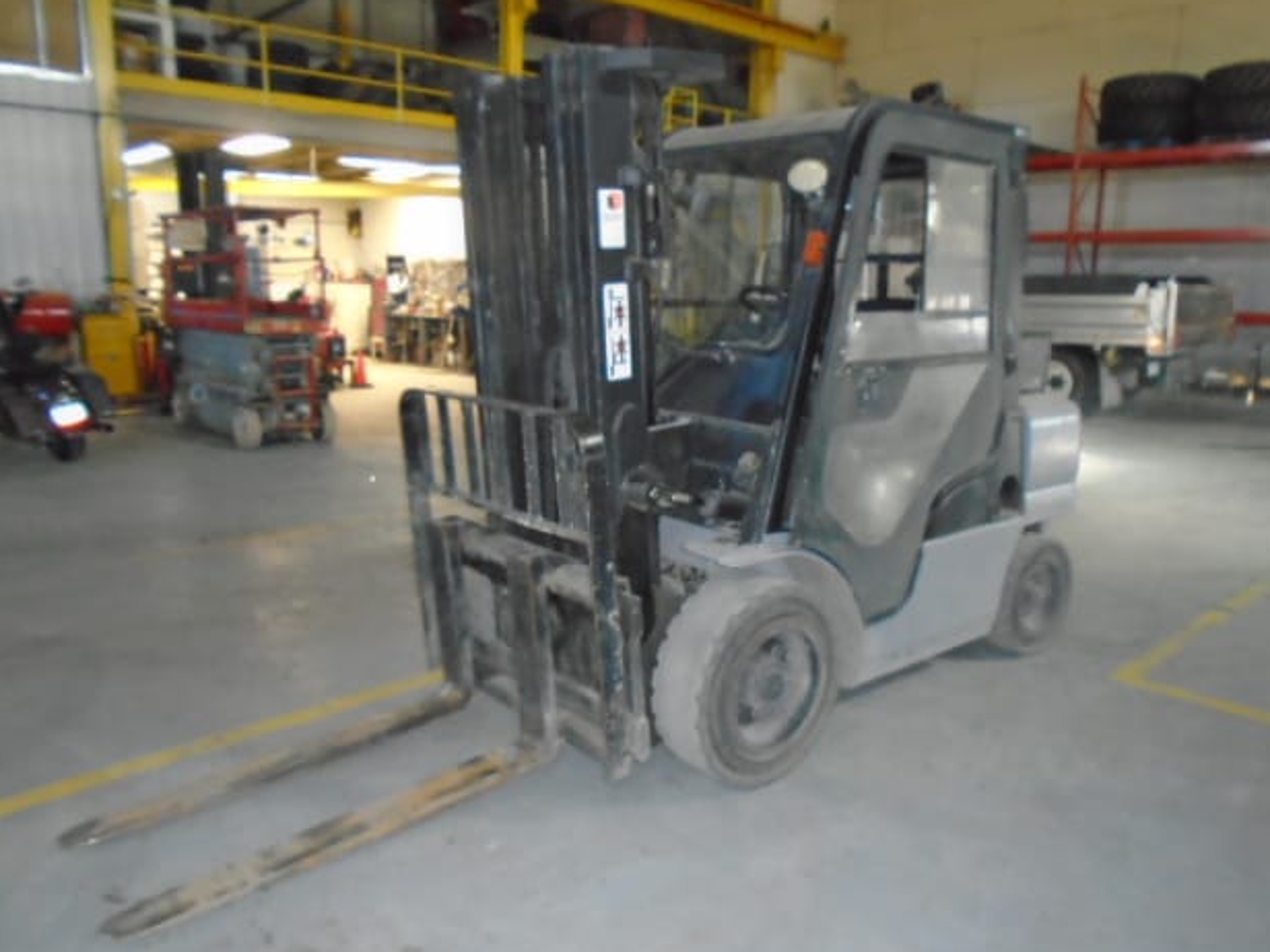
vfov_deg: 51.4
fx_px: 991
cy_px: 482
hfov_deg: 65.3
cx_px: 656
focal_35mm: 27
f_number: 3.2
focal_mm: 4.6
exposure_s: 1/30
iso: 800
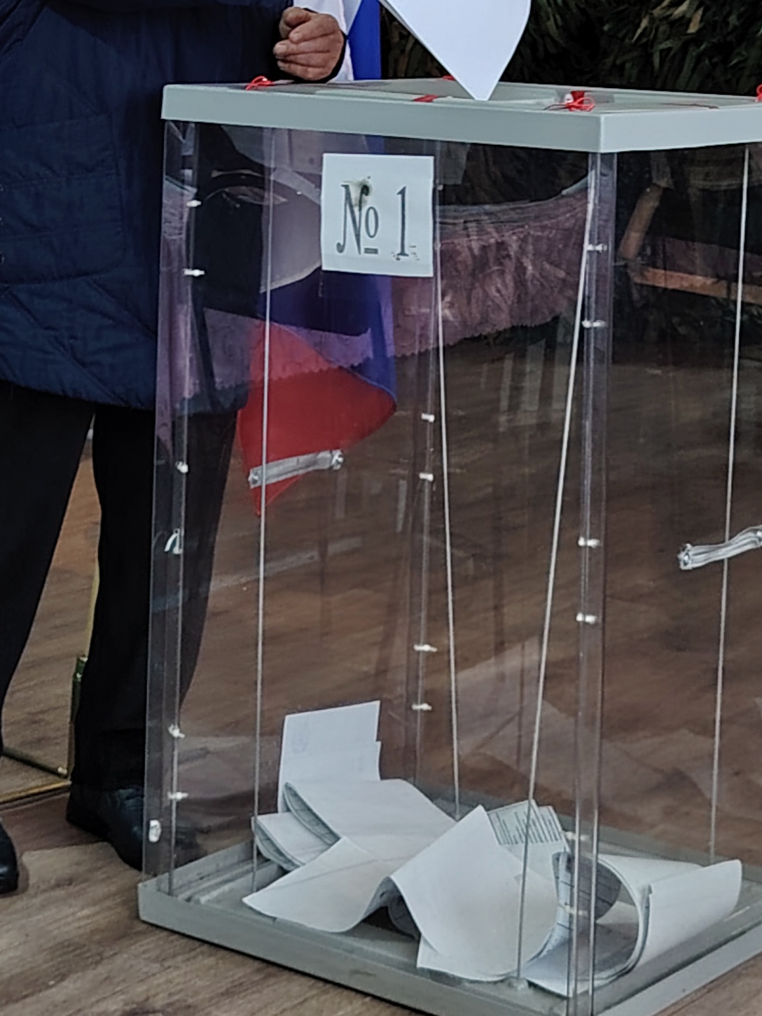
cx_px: 190
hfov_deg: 16.2
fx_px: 2671
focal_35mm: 91
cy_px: 7
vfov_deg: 20.8
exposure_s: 1/25
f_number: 1.75
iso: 719
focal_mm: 5.25
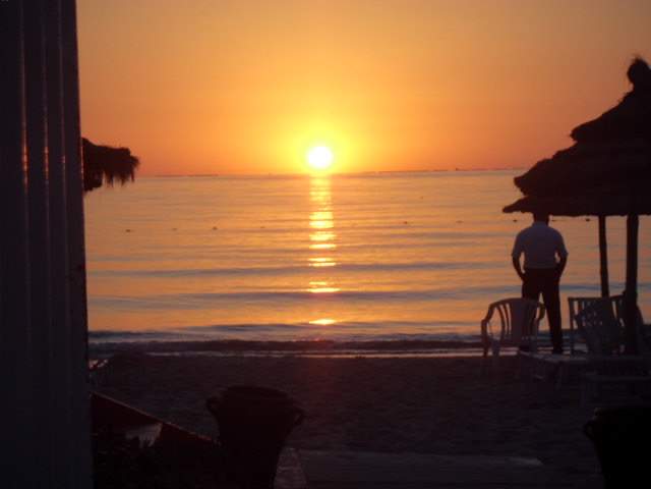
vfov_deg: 11.4
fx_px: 2445
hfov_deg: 15.2
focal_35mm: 130
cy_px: 244
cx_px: 326
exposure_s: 1/160
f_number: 6.5
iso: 100
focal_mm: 23
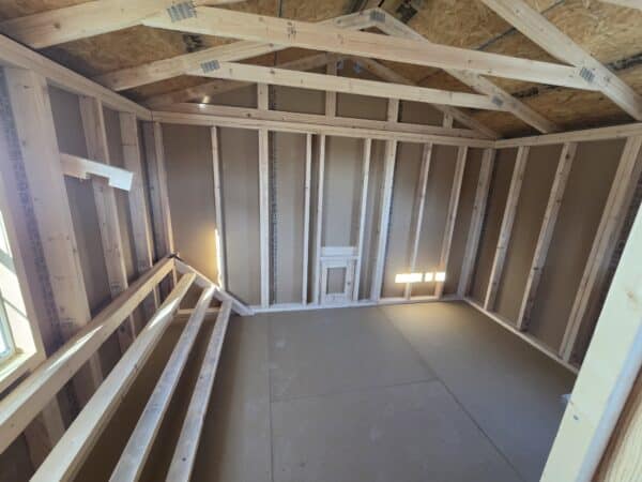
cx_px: 321
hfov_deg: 106.2
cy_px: 241
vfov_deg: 89.9
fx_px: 241
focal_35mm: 13
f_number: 2.2
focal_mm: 2.2
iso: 500
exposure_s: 1/240
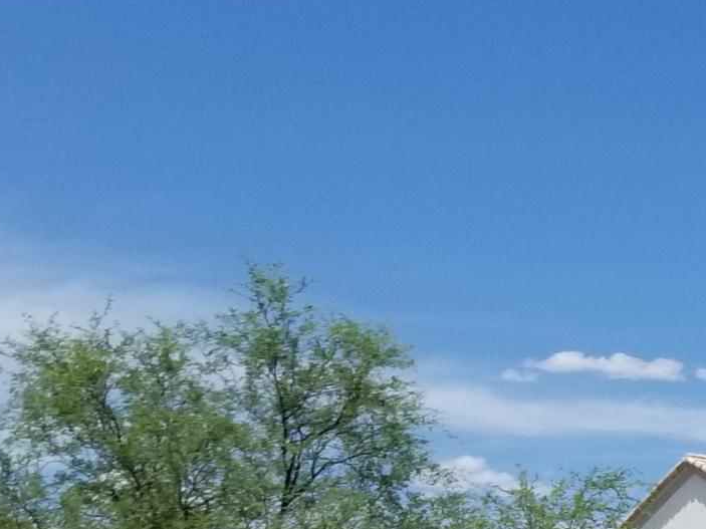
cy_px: 975
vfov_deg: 12.2
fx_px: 2263
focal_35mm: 111
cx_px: 1426
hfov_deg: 14.6
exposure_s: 1/3497
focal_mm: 4.25
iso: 50
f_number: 1.7
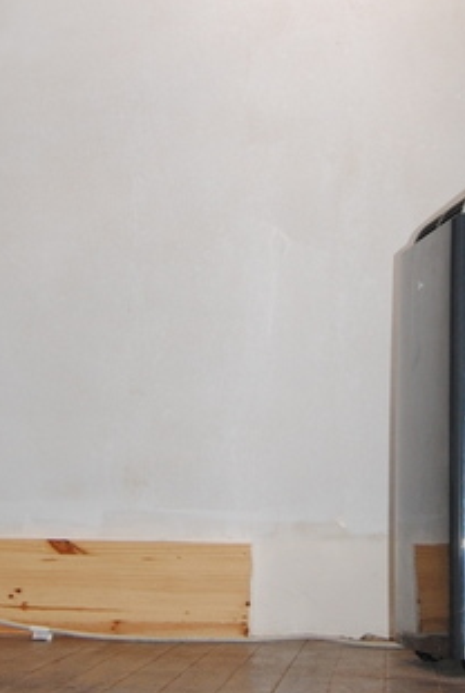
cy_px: 219
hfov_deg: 8.3
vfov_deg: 12.3
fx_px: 3221
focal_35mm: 167
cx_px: 231
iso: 200
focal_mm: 32
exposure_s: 1/60
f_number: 2.8
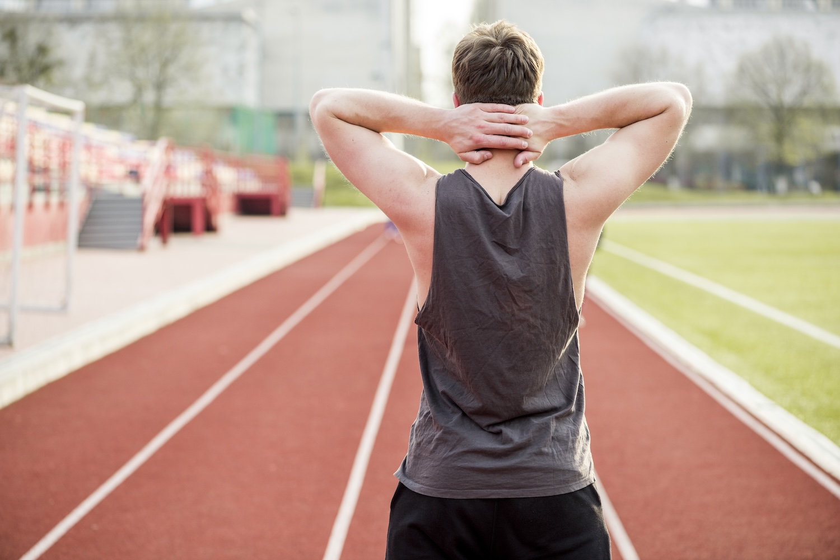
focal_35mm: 105
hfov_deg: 19.5
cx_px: 420
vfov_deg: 13.0
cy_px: 280
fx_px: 2451
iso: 400
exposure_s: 1/640
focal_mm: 105
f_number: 4.5
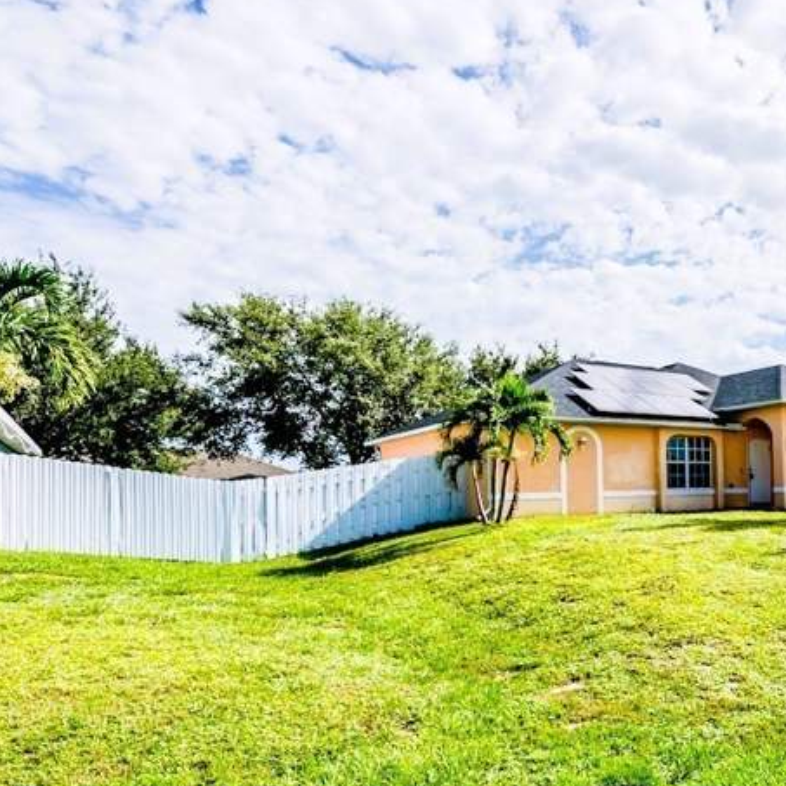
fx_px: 617
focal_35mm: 24
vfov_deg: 65.0
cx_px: 687
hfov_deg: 57.2
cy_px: 385
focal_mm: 16
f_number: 6.3
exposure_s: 1/1250
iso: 200
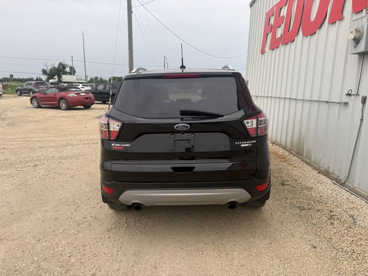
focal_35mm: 24
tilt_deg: -12.2
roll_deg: -0.9
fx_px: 255
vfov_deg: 56.8
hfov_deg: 71.6
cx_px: 184
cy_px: 138
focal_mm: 6.76
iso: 80
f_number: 1.78
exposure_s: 1/575
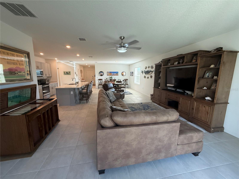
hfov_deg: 102.1
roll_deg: -0.2
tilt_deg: -8.7
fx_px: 97
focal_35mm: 14
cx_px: 120
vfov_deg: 85.7
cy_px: 90
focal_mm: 2.22
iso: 160
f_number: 2.2
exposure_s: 1/120
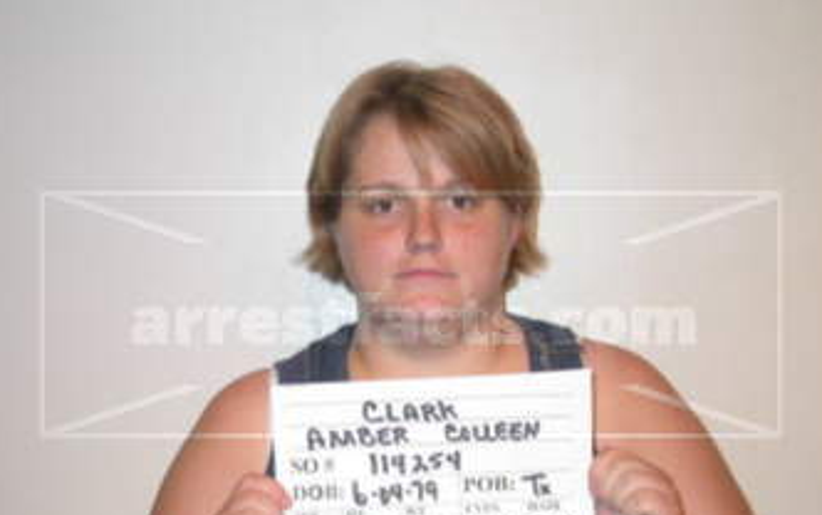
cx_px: 412
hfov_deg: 31.5
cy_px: 316
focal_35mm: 65
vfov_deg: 20.0
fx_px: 1457
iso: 100
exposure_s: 1/60.3
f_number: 3
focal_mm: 12.2
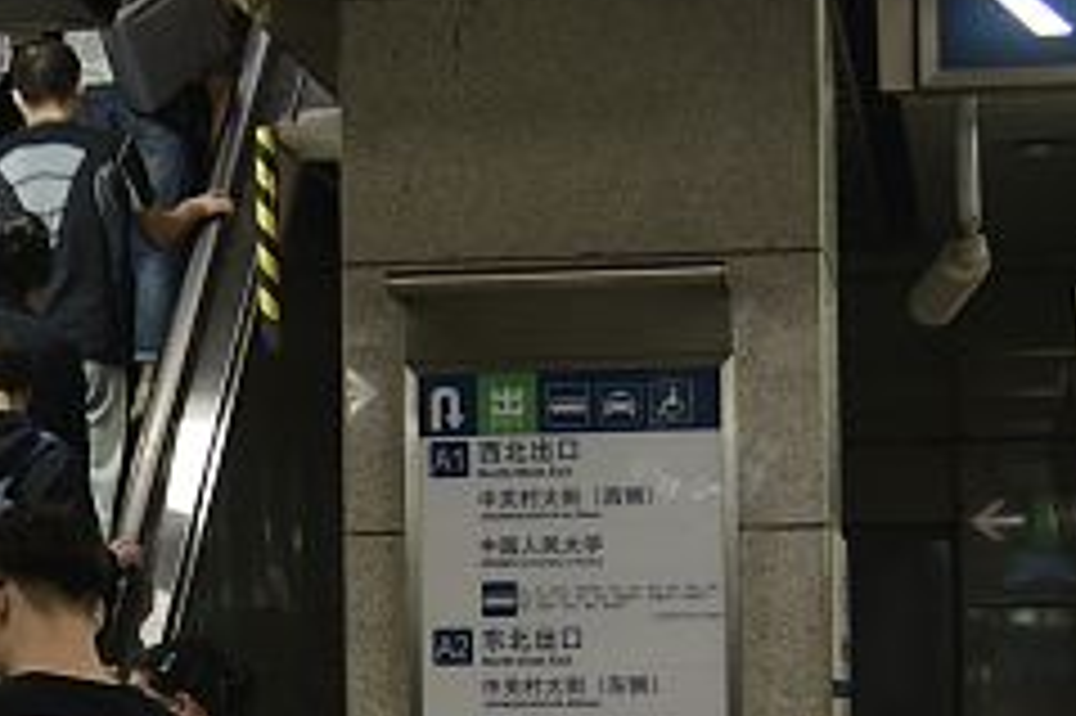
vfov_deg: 7.2
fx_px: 5705
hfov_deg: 10.4
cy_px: 507
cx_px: -545
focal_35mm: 191
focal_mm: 38
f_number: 4
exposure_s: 1/50
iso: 1000
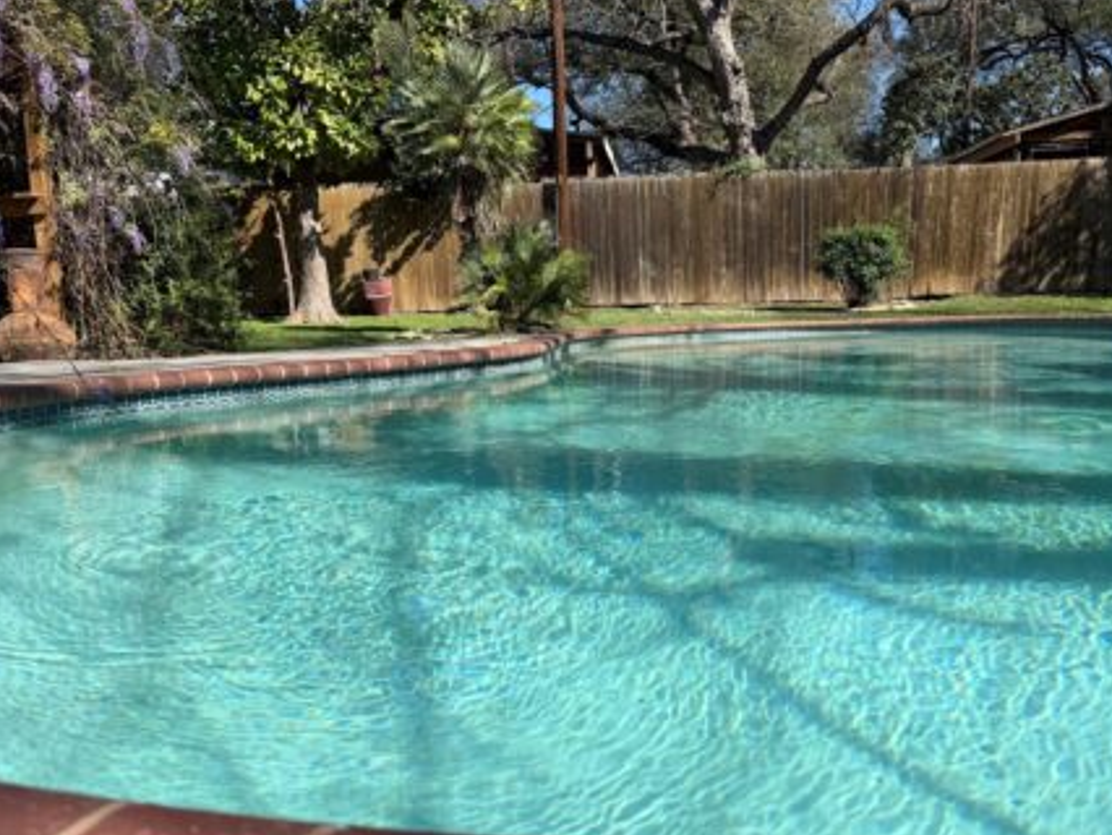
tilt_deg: -8.9
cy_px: 449
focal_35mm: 30
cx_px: 586
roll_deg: +1.7
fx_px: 964
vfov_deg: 46.8
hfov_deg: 59.9
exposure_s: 1/4167
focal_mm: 6.76
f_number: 1.78
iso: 80
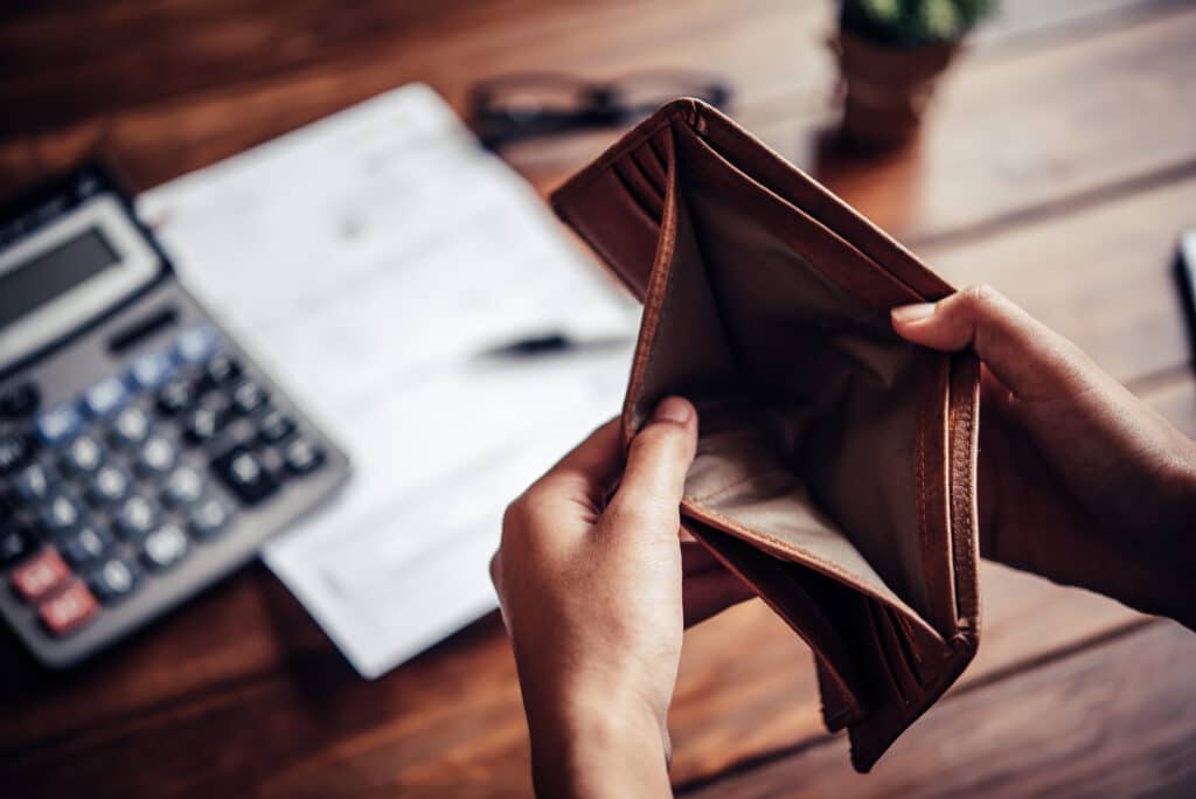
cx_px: 598
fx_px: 1994
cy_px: 400
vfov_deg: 22.7
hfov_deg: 33.4
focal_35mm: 60
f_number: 3
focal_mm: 60
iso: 100
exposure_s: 1/80
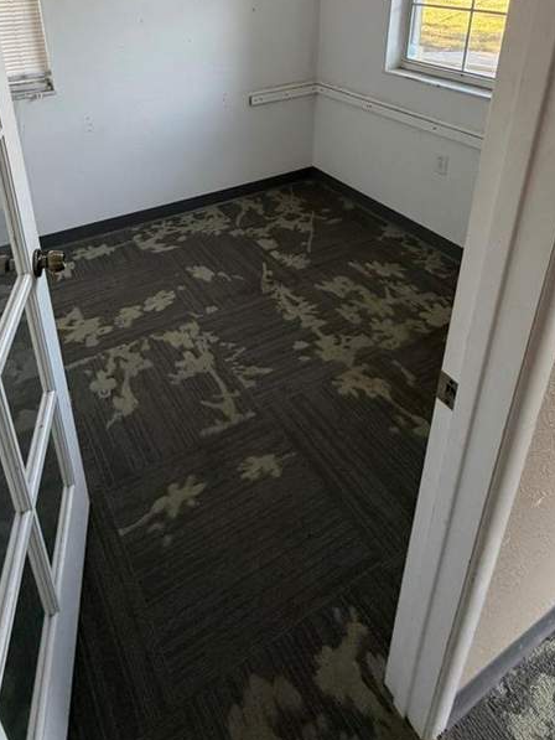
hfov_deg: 54.5
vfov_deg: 64.8
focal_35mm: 25
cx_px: 223
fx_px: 534
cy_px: 177
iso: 250
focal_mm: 2.22
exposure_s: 1/121
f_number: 2.2
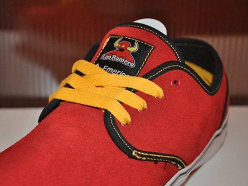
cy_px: 93
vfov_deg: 18.0
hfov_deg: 23.8
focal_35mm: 82
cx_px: 108
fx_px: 587
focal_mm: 50
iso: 800
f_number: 5
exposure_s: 1/60
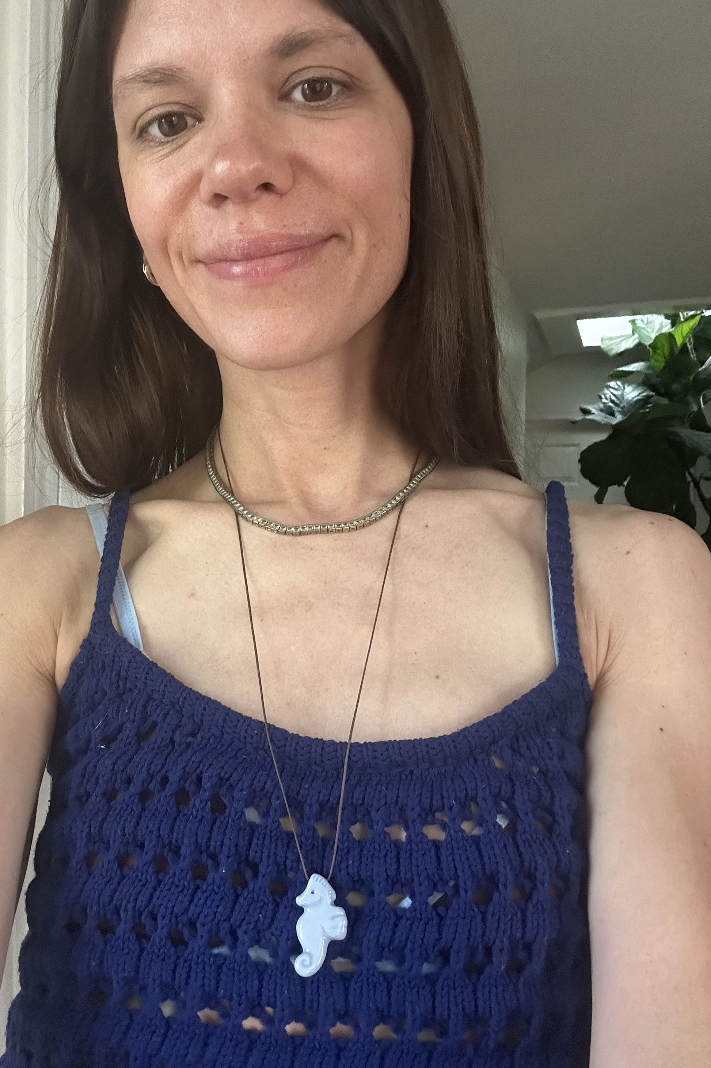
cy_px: 505
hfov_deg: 39.8
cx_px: 296
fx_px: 978
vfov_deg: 57.2
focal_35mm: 33
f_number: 1.9
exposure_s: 1/60
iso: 320
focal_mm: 2.69
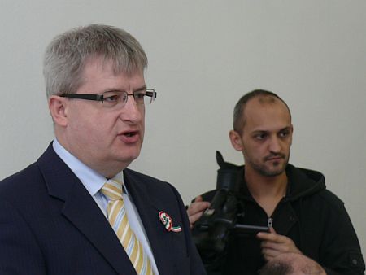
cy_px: 138
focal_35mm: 148
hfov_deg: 13.3
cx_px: 183
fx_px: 1566
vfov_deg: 10.0
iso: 100
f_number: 3.2
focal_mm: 17.5
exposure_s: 1/30
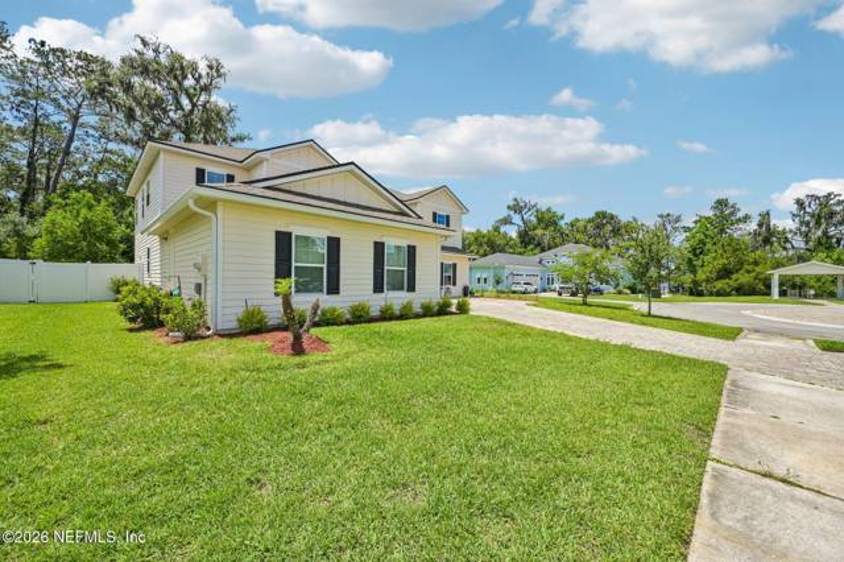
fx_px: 328
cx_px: 422
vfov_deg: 81.1
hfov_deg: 104.3
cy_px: 281
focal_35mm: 14
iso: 100
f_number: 8
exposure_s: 1/250
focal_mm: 14
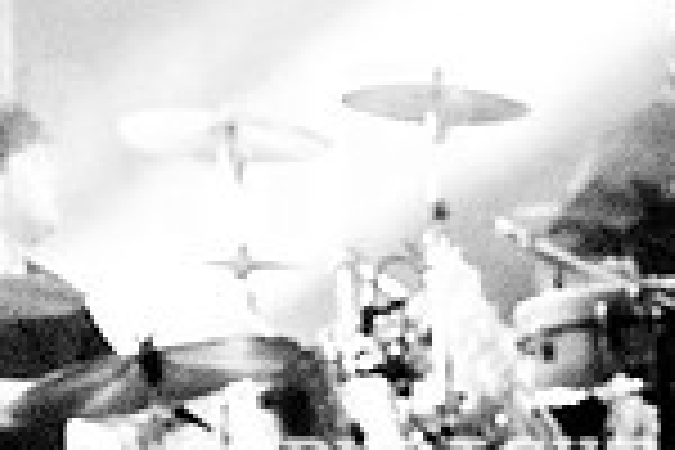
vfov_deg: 5.0
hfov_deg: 7.5
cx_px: 1089
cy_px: -335
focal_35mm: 270
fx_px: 5062
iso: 6400
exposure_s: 1/640
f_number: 4
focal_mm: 70
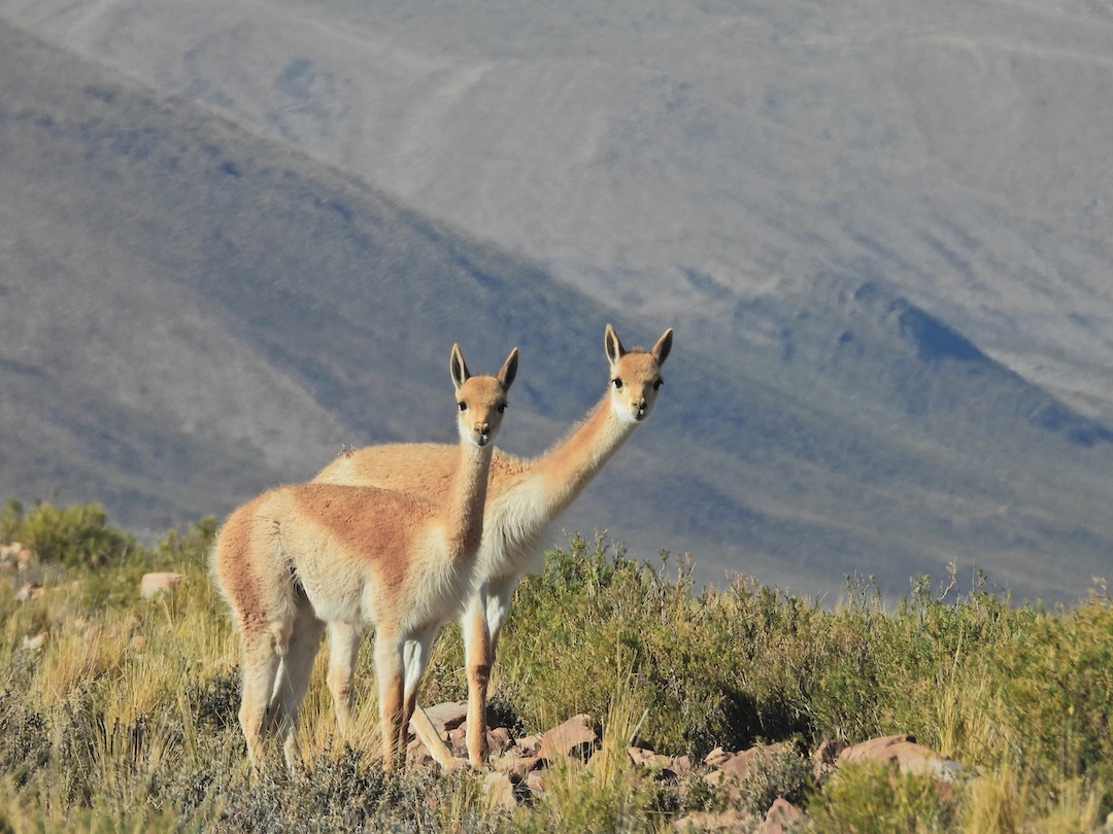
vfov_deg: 2.0
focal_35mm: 750
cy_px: 417
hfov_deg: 2.6
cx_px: 556
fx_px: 24115
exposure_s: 1/800
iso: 100
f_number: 5.6
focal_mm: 135
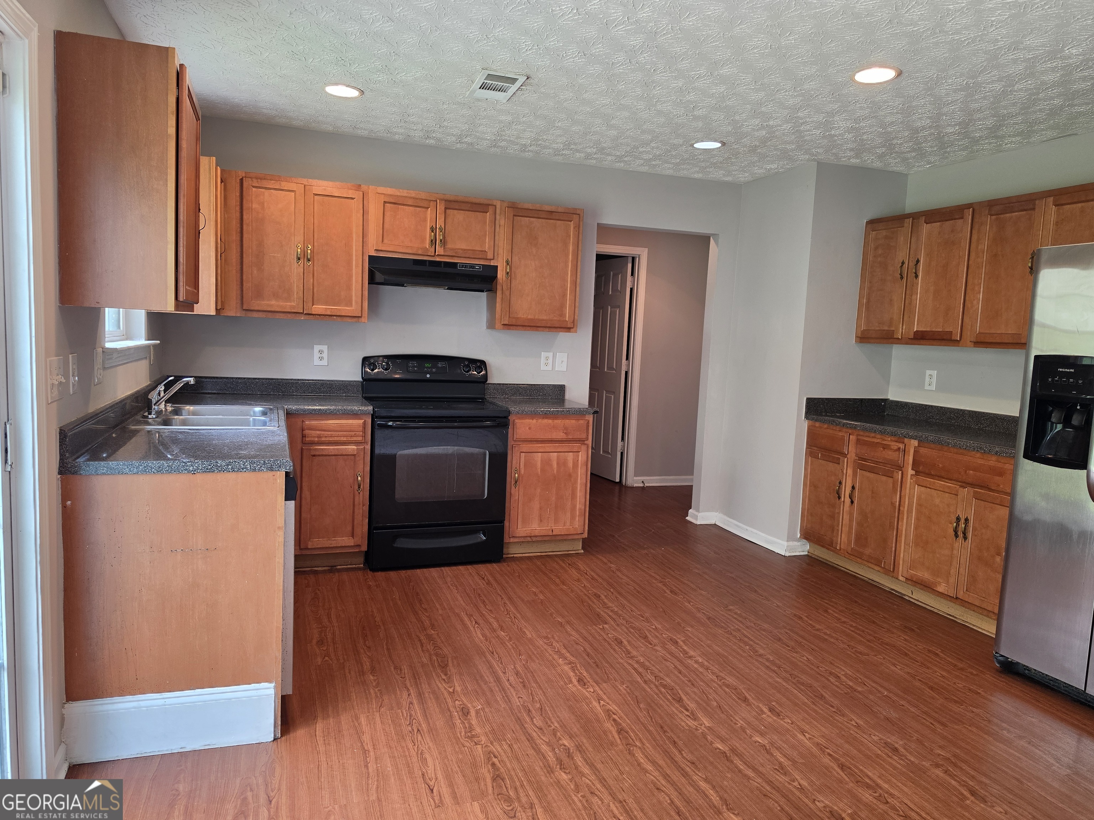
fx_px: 727
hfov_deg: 73.9
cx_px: 547
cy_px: 410
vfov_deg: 58.9
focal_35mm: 23
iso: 100
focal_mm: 6.5
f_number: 1.4
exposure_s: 1/120
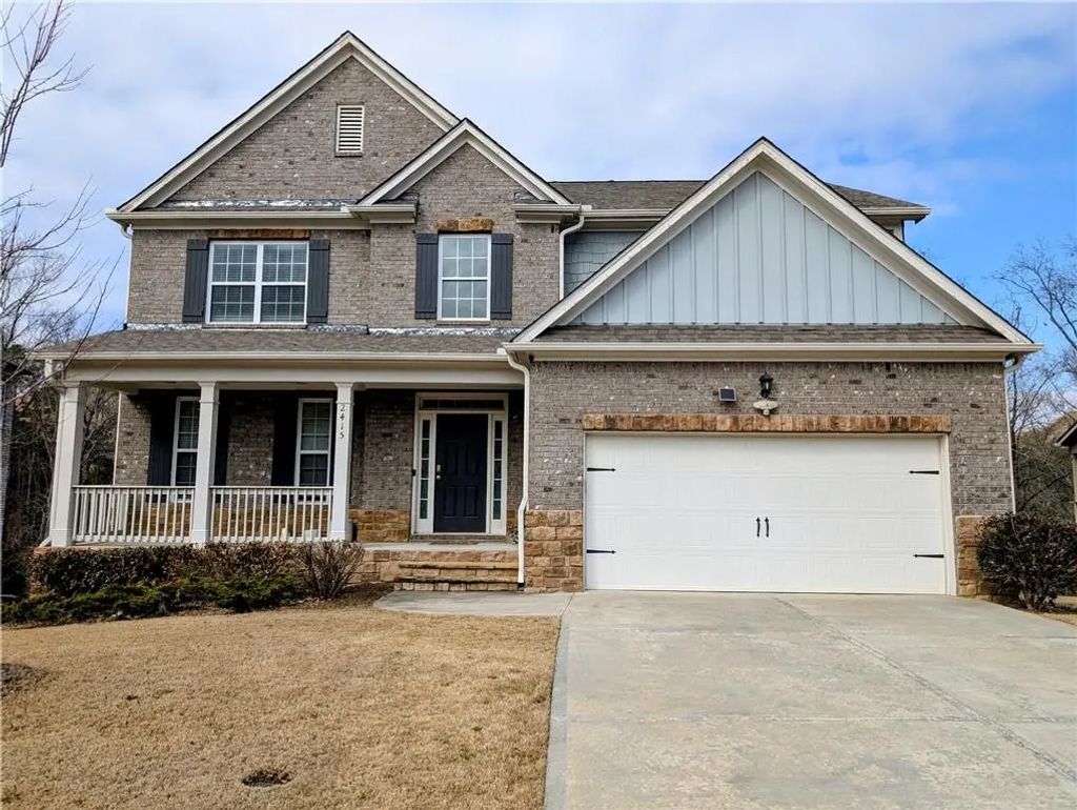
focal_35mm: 24
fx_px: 747
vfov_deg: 56.9
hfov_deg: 71.5
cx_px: 538
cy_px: 405
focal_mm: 6.9
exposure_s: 1/887
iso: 21
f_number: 1.68
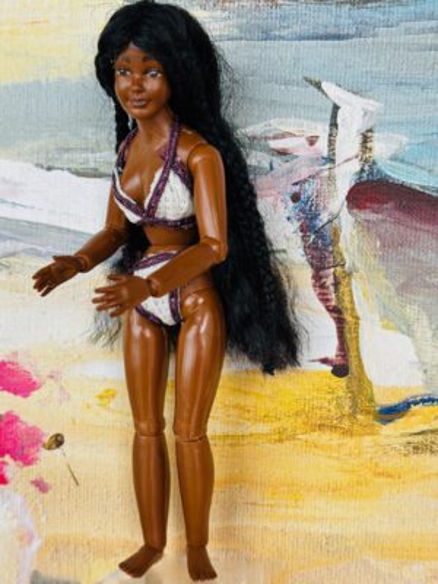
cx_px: 219
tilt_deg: -14.3
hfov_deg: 30.3
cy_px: 292
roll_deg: +1.0
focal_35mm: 48
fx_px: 810
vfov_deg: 39.7
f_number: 1.78
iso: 64
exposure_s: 1/179
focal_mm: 6.86
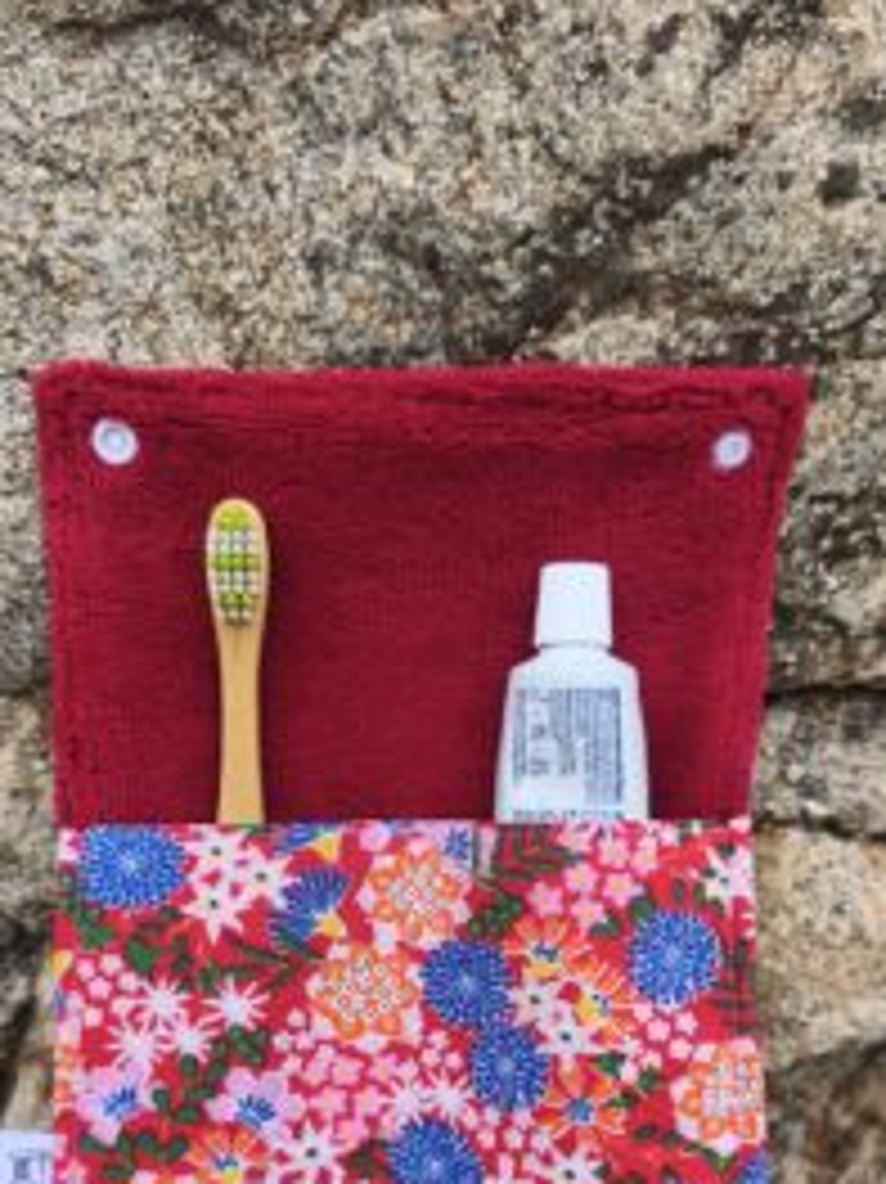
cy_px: 810
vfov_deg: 51.4
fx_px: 1195
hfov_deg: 40.7
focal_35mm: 35
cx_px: 423
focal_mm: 6.18
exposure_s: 1/136
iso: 50
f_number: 1.65
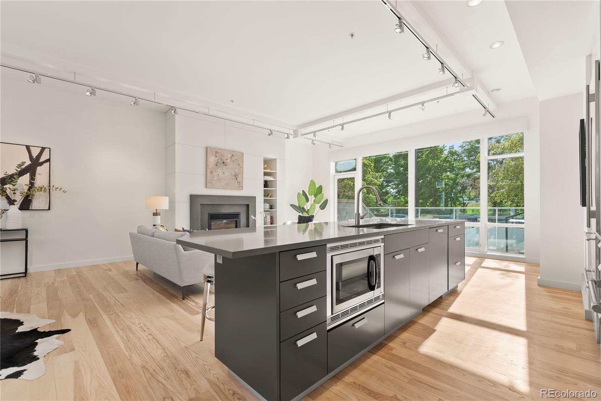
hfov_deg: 97.4
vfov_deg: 74.5
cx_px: 300
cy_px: 200
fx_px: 264
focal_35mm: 16
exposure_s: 1/13
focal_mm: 15.8
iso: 100
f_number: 6.3
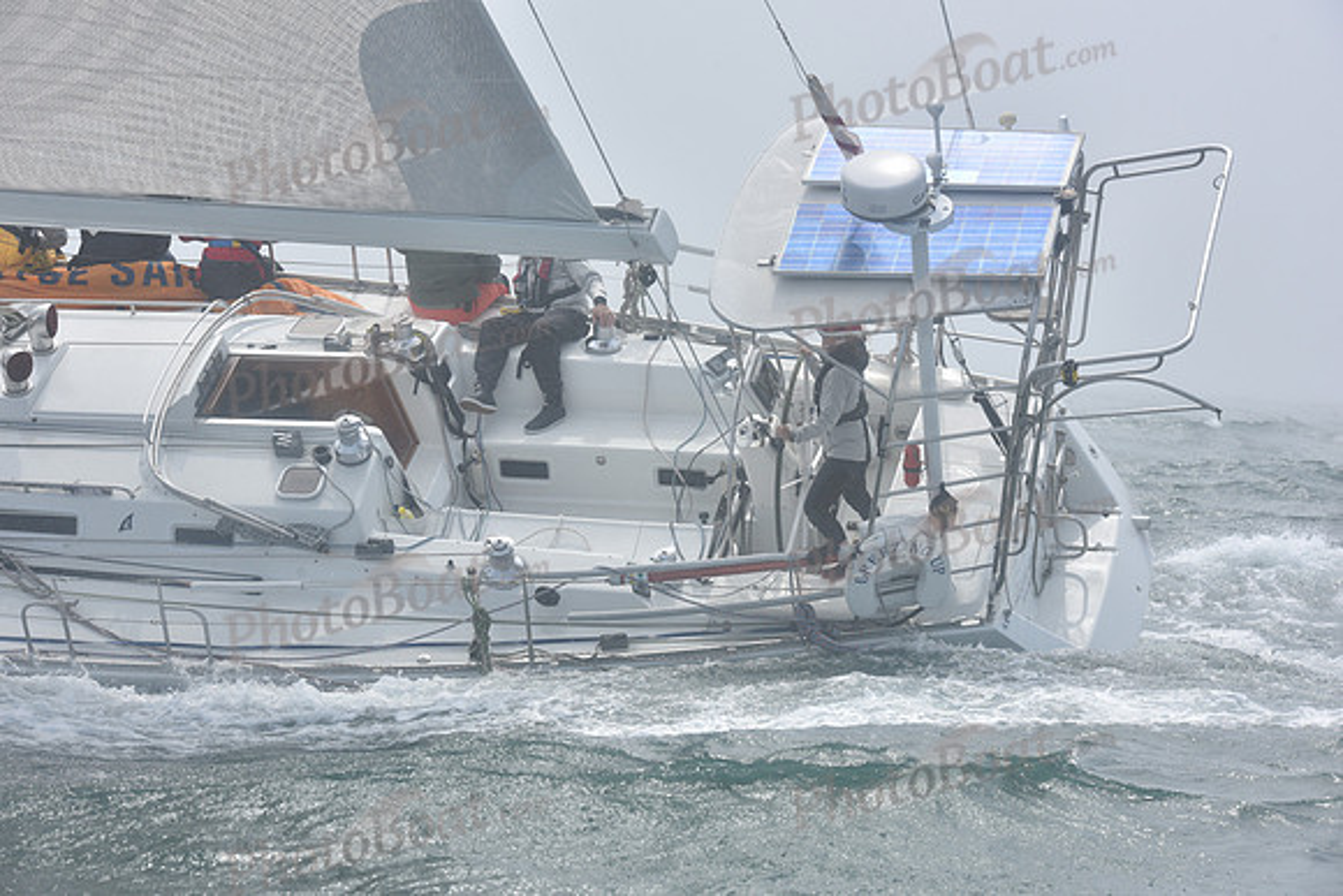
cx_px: 672
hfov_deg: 16.8
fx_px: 4552
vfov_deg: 11.2
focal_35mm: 122
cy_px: 448
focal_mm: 122
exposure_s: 1/800
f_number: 10
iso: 320
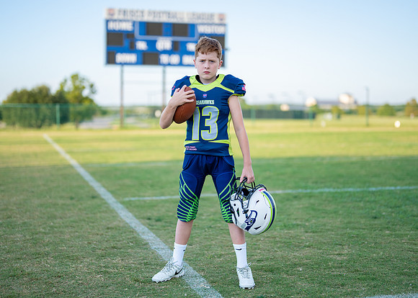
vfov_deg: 23.8
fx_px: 709
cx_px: 212
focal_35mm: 60
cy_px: 139
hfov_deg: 32.8
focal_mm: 50
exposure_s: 1/2000
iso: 100
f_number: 1.2
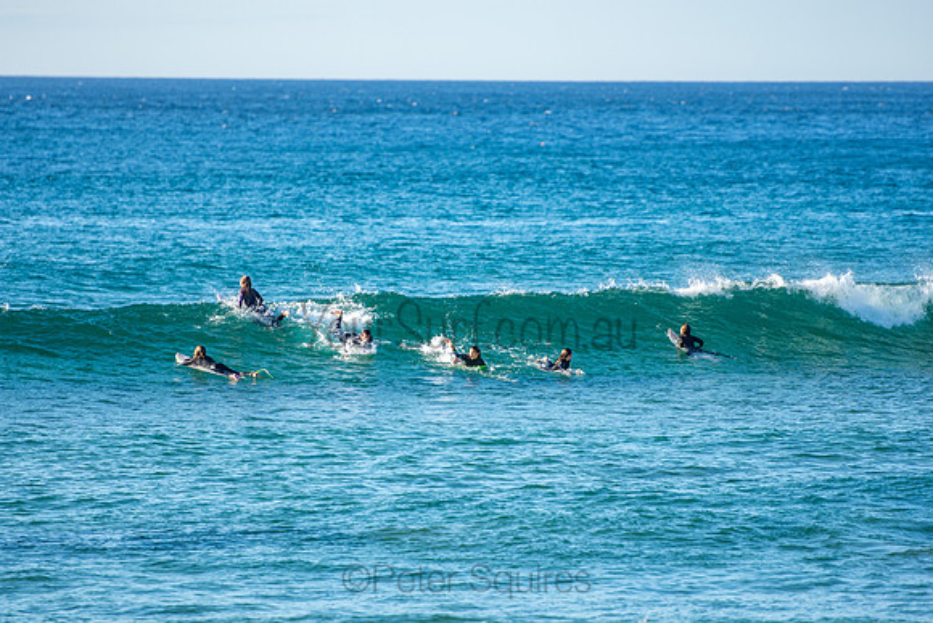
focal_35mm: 300
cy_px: 312
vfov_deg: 4.6
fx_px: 7776
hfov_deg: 6.9
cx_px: 466
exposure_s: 1/1250
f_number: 2.8
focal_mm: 200
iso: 110
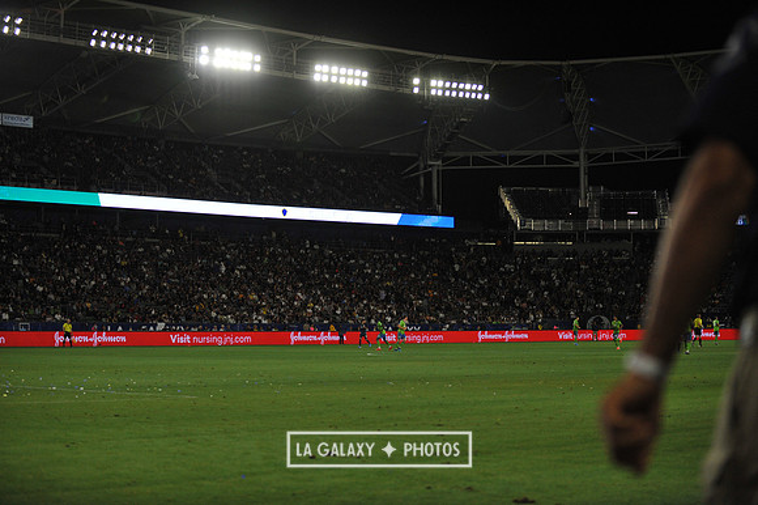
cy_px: 252
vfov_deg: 19.4
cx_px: 379
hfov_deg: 28.9
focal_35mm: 70
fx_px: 1473
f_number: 2.8
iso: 1600
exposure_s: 1/2000
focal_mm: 70
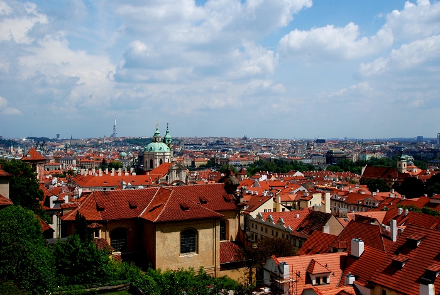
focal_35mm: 39
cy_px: 148
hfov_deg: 49.5
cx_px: 220
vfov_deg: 34.3
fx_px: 477
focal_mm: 26
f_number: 16
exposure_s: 1/125
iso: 100
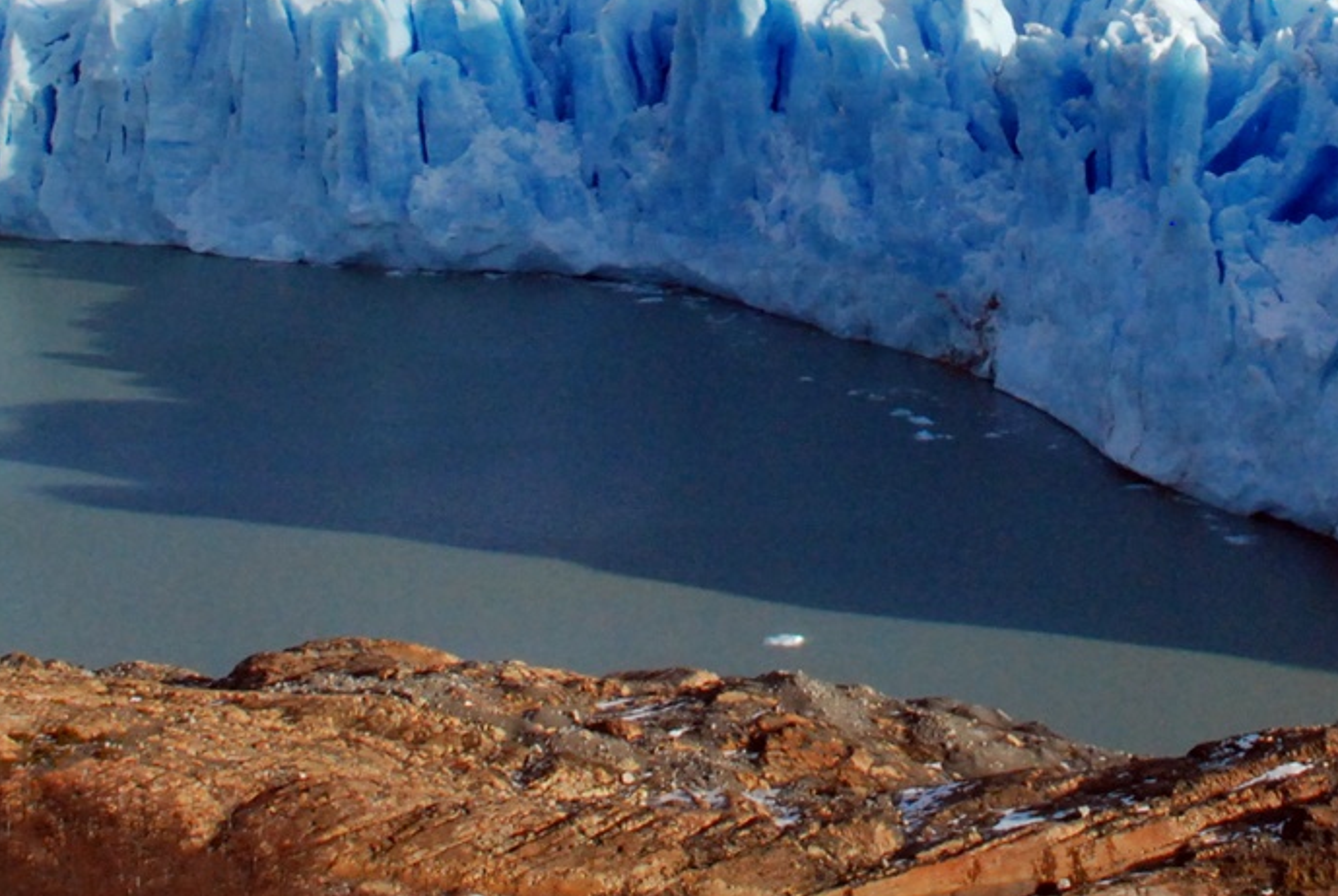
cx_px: 1037
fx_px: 3423
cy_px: -298
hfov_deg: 21.9
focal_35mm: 92
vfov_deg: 14.2
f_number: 16
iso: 1000
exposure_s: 1/500
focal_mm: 22
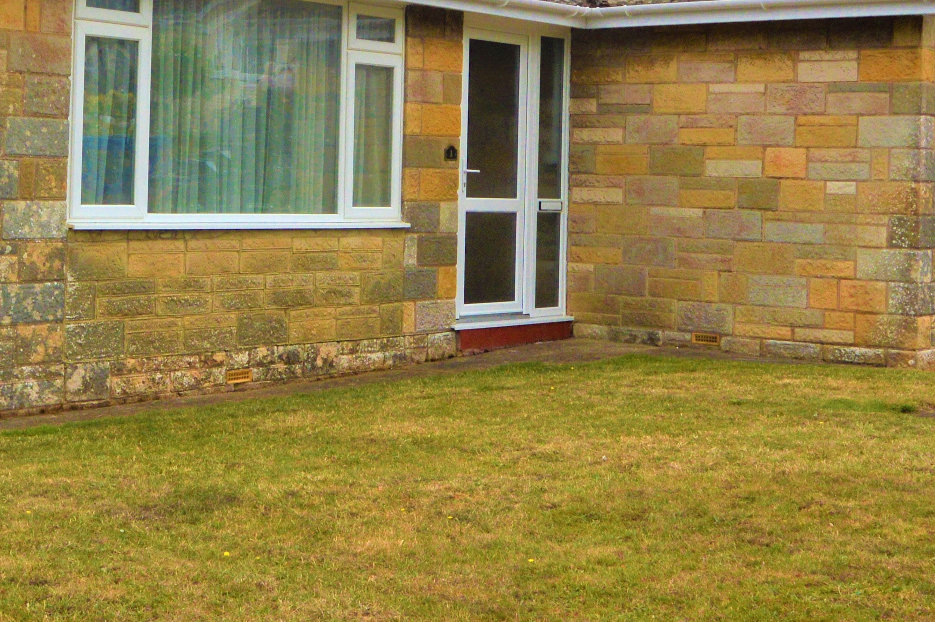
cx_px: 335
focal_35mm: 68
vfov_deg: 19.8
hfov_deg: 29.5
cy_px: 133
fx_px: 1765
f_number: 11
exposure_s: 1/500
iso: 220
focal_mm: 16
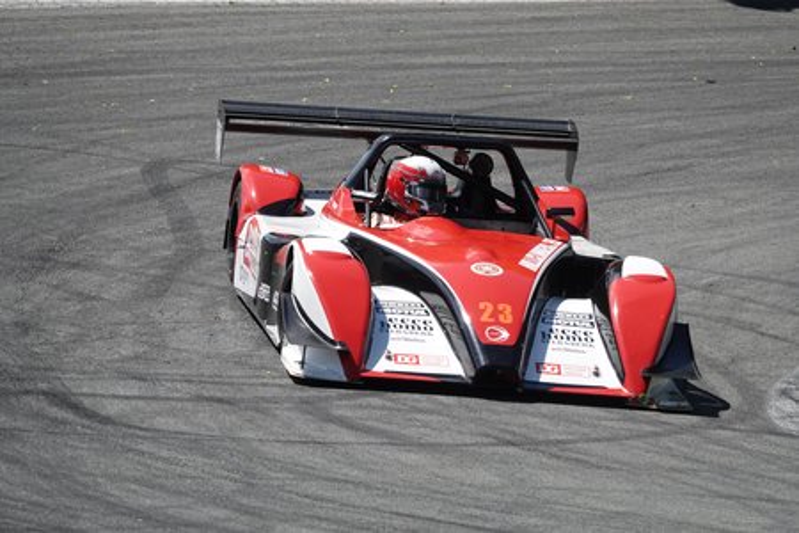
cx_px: 400
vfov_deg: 4.4
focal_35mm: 310
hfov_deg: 6.6
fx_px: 6880
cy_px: 266
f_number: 4.5
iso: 100
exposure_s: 1/800
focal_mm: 113.69
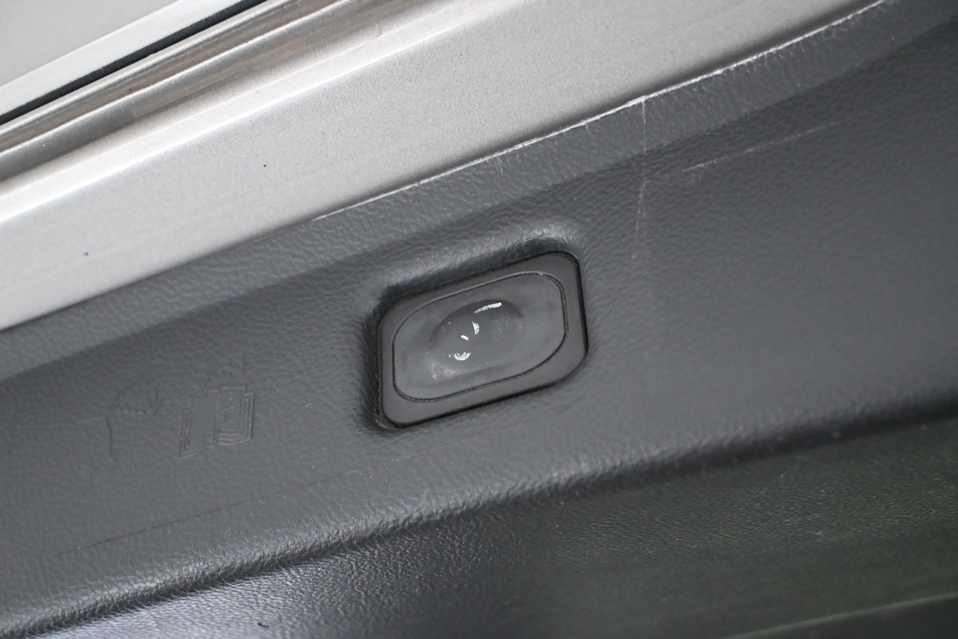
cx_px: 479
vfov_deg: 29.4
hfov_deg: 43.0
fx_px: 1217
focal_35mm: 46
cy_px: 320
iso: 5000
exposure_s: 1/60
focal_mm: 30.5
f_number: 4.8
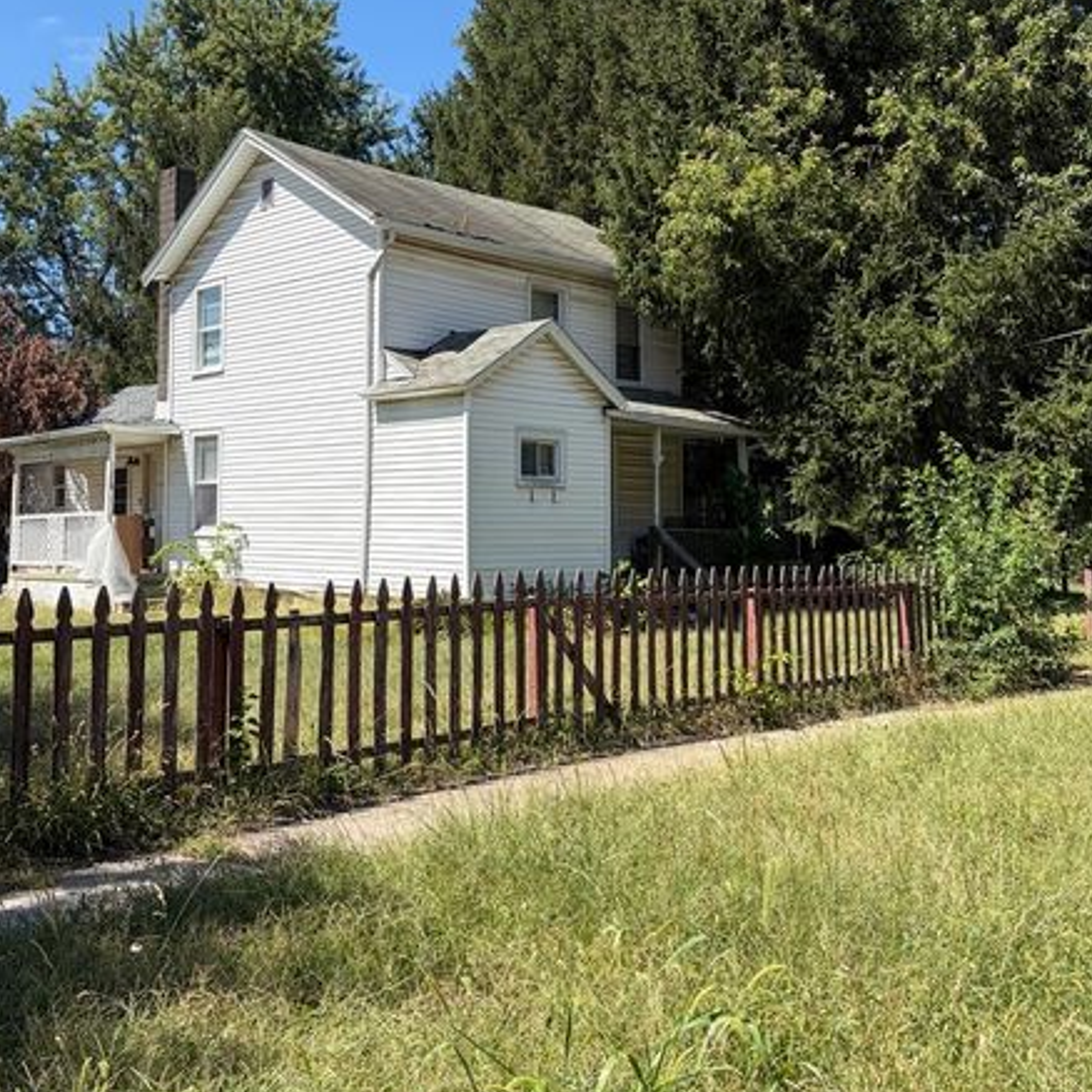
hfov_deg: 47.2
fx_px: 1249
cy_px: 440
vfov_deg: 47.0
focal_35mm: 35
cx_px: 499
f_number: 1.6
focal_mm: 5.96
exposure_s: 1/2538
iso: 50
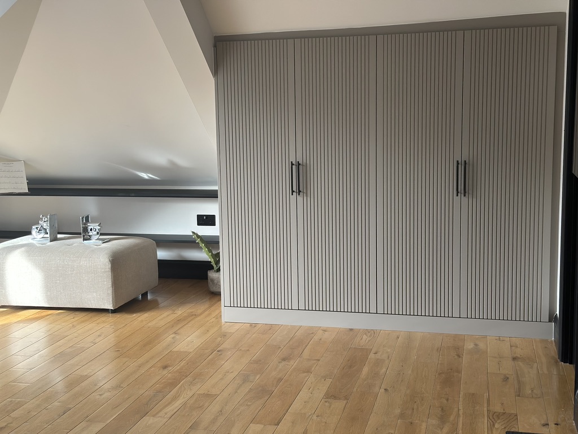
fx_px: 801
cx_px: 289
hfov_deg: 39.7
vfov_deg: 30.3
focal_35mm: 48
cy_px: 217
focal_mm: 6.86
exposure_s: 1/171
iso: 100
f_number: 1.78
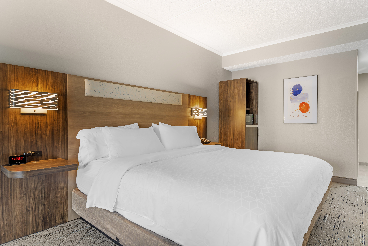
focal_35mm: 20
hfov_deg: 84.6
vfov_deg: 62.4
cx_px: 184
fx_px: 202
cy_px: 123
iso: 80
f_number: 8
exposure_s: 2
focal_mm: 19.8
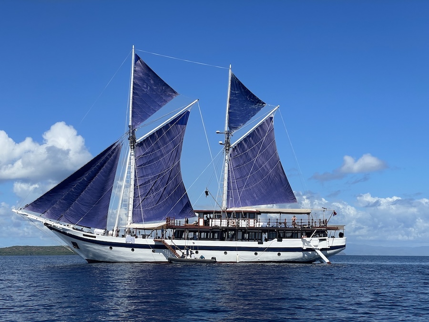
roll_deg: -0.1
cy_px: 161
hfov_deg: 36.8
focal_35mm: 52
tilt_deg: +10.9
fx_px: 644
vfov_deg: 28.0
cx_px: 214
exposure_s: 1/2398
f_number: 2
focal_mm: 6
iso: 25
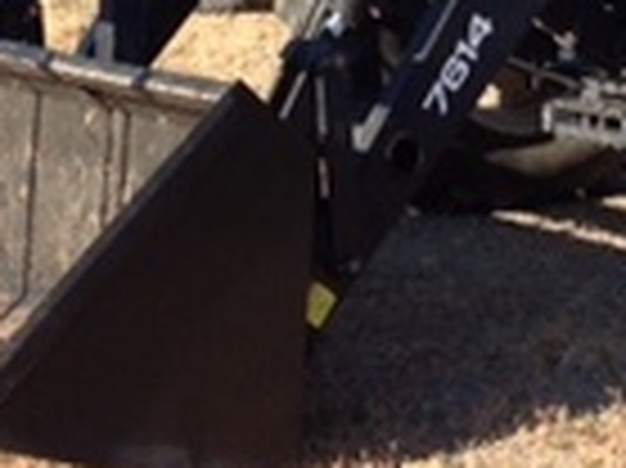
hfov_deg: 14.2
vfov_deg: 10.6
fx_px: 2475
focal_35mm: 137
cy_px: -144
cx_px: 590
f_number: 2.4
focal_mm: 4.28
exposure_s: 1/657
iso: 64
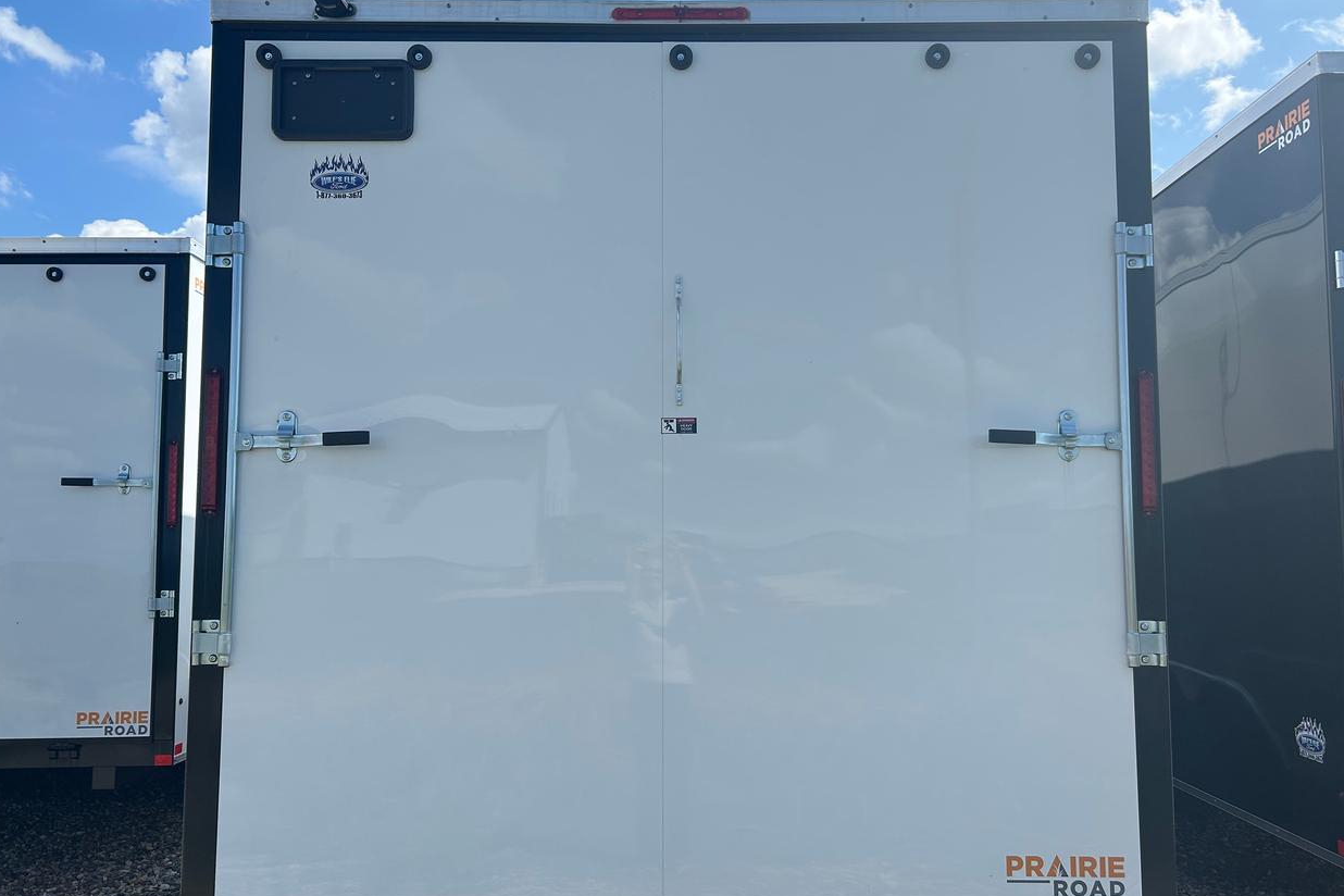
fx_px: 1045
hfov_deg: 65.5
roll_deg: -1.2
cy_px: 450
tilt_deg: +5.2
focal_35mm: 28
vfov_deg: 46.4
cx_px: 684
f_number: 1.5
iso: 50
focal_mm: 5.7
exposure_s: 1/4831
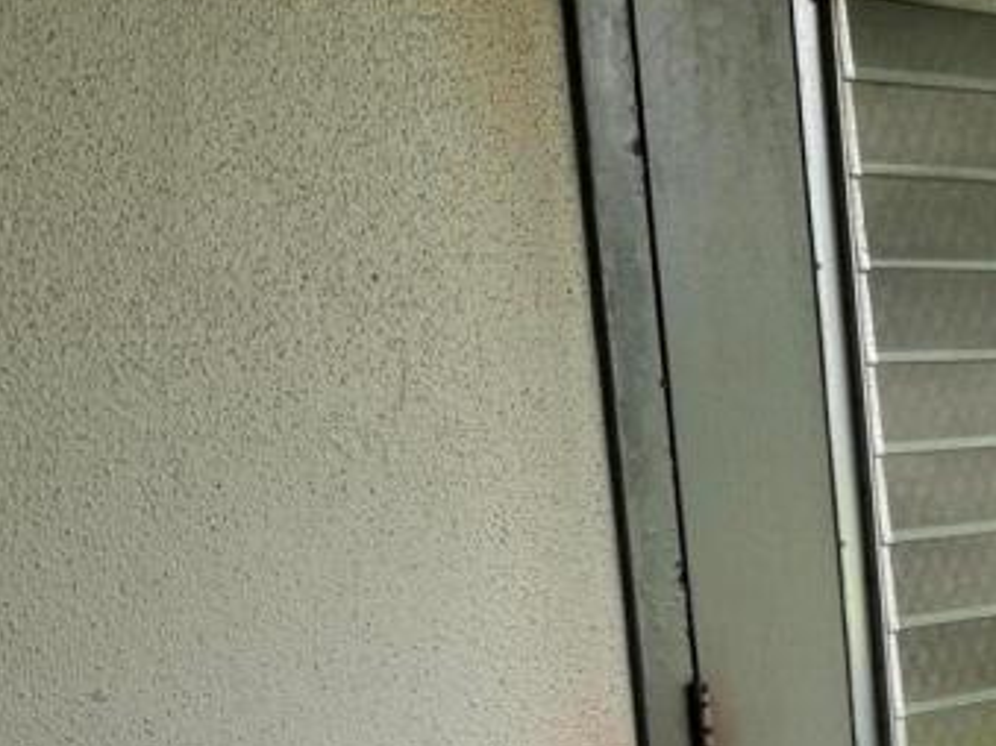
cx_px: 1357
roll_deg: +1.6
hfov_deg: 24.3
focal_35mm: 68
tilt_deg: -10.4
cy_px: 693
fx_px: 1956
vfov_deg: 21.1
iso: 80
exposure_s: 1/1112
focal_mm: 6.76
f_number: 1.78
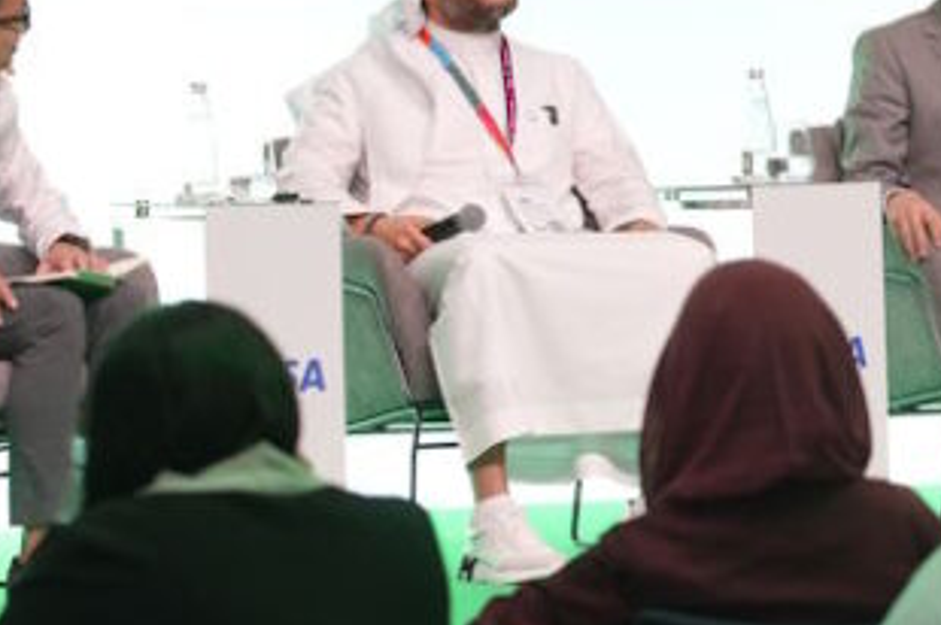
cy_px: -24
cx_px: 987
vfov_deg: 4.0
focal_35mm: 340
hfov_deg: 6.0
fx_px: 8878
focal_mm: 90
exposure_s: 1/100
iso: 800
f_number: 3.5
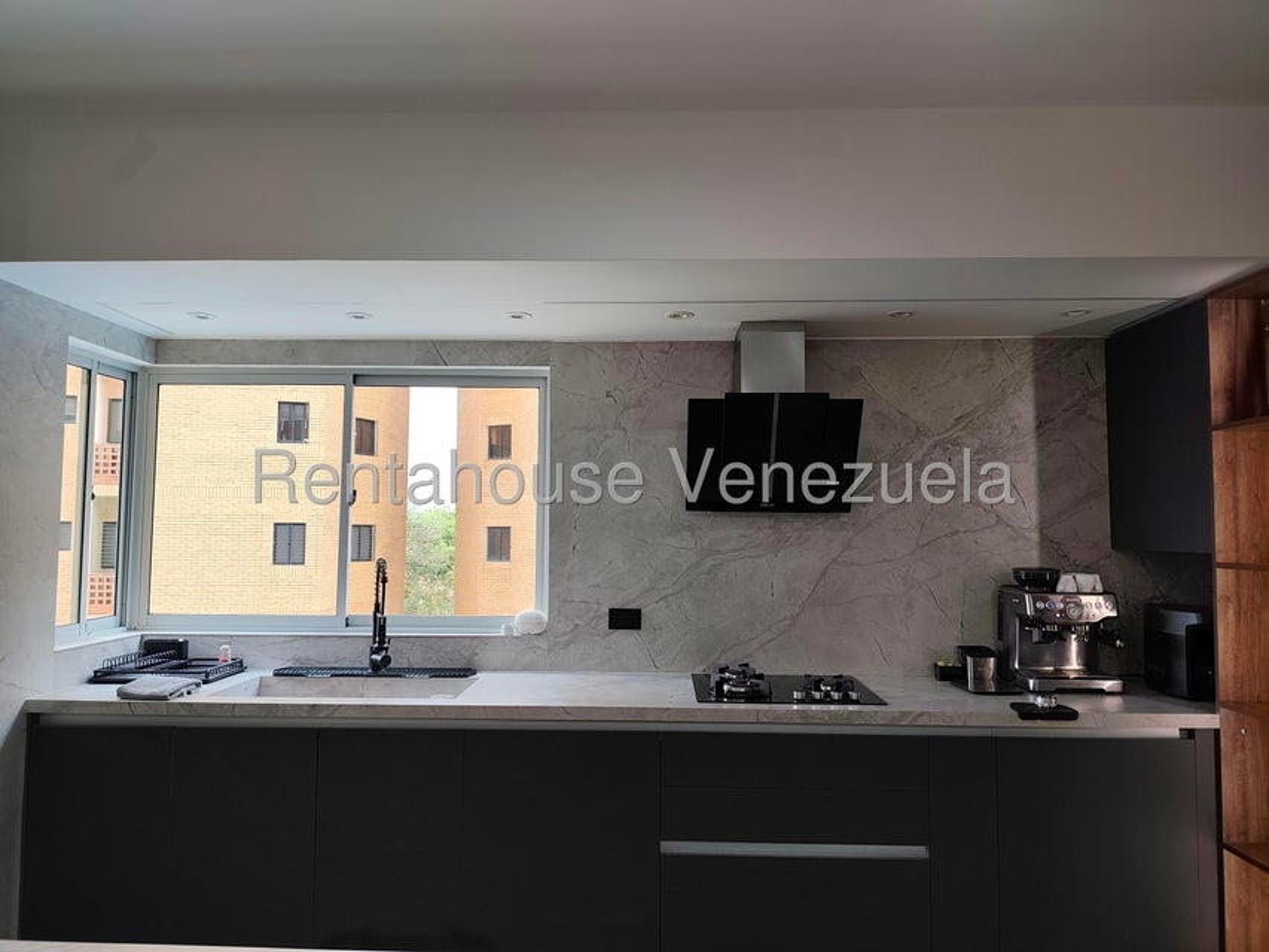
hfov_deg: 73.9
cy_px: 476
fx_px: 843
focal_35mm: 23
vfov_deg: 58.9
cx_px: 634
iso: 80
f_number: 1.65
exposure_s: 1/93.3
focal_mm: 6.19
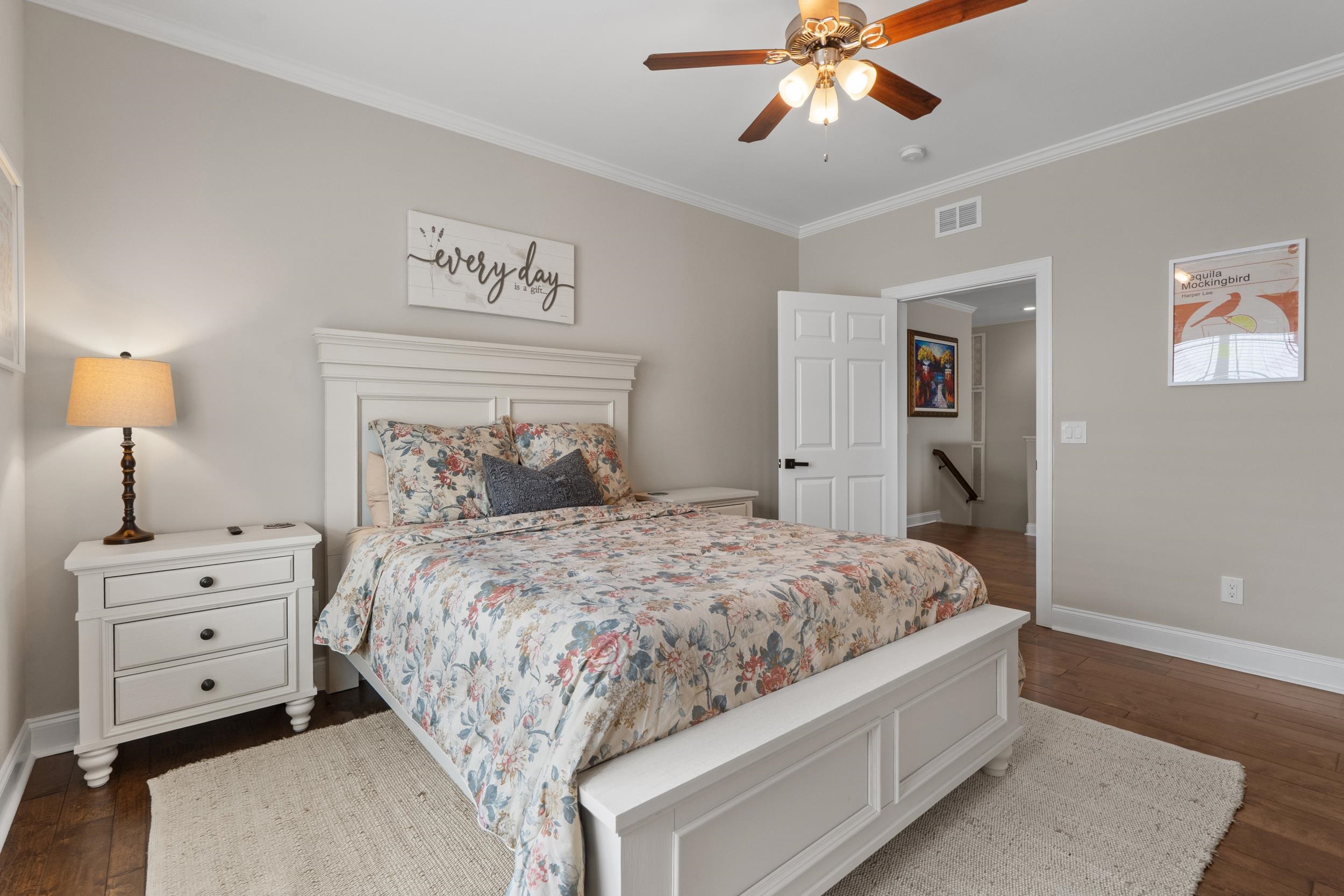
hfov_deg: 96.7
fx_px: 597
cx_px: 672
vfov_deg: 73.8
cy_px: 448
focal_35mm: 16
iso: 1000
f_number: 8
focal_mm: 16
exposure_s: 1/15
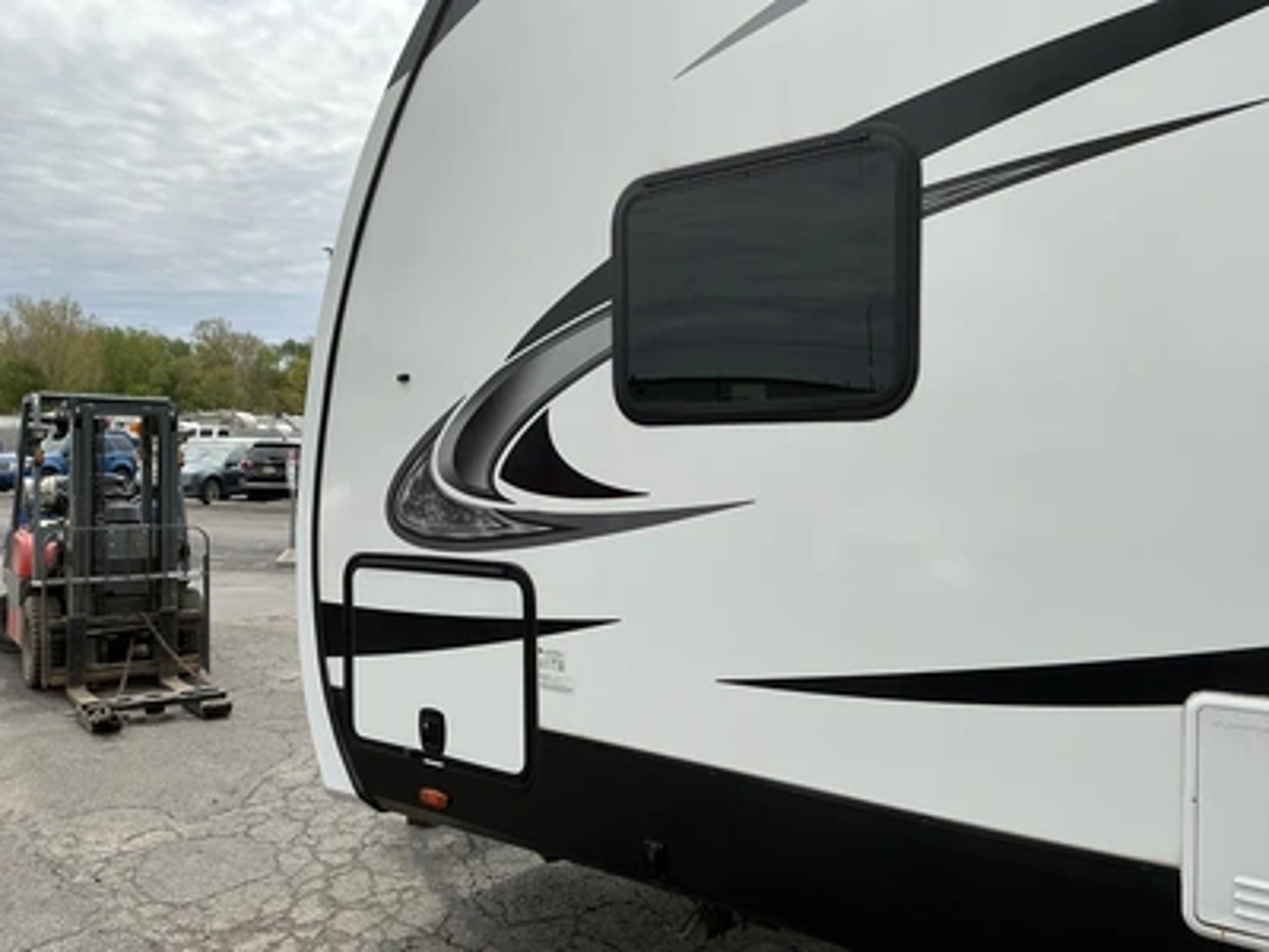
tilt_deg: +0.4
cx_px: 634
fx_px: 1026
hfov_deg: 63.4
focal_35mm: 28
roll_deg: -0.9
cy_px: 476
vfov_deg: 49.7
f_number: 1.8
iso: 25
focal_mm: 3
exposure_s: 1/2538
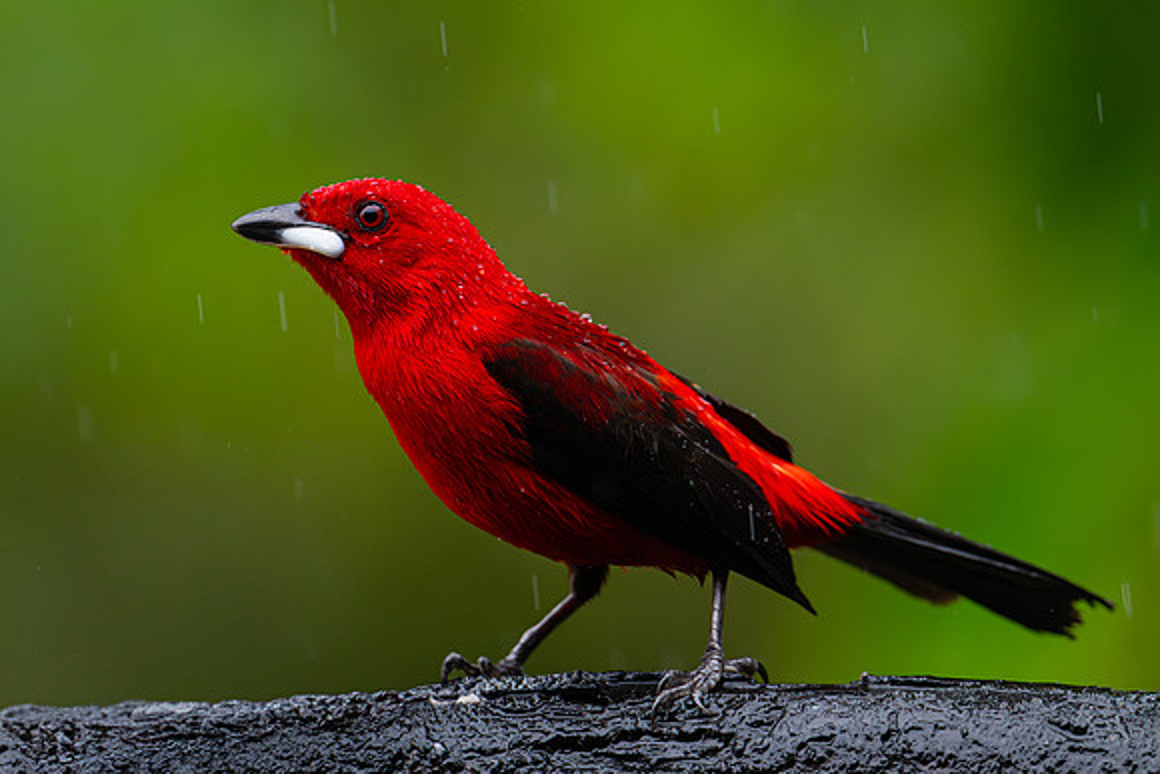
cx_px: 475
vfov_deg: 1.7
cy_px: 389
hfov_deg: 2.5
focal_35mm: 829
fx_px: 26708
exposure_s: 1/500
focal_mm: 560
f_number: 6.3
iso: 1400
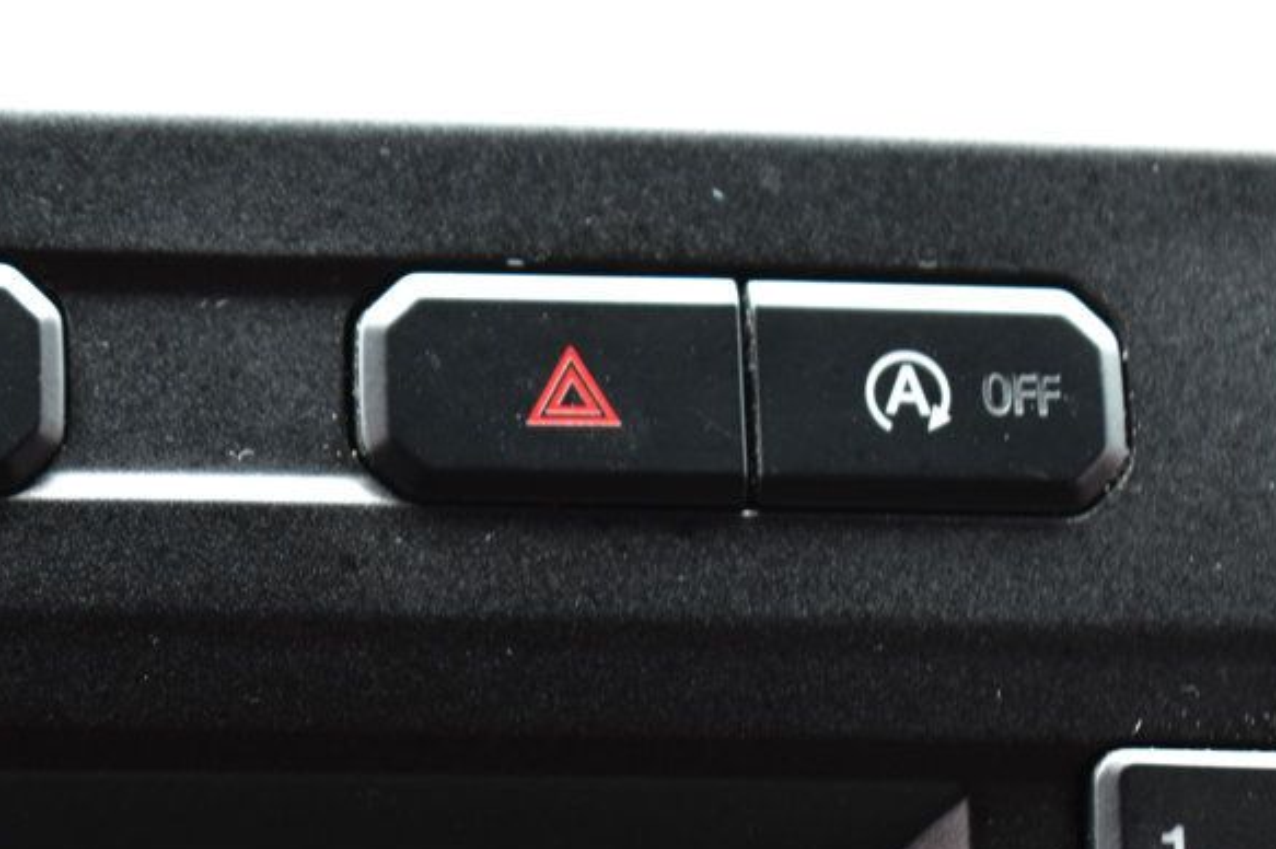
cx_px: 186
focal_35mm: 145
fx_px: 5132
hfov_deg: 14.1
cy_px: 610
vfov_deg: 9.4
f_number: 6.3
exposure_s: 1/15
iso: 450
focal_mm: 55
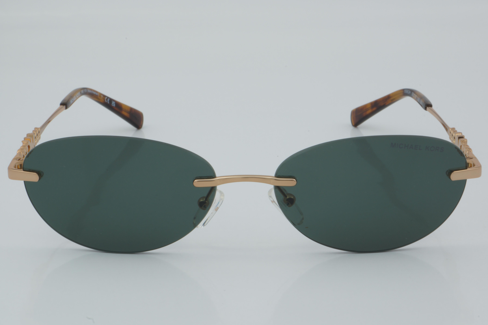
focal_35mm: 82
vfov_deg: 16.6
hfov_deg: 24.6
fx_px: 1118
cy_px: 162
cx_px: 244
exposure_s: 1/4
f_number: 32
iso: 100
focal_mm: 55
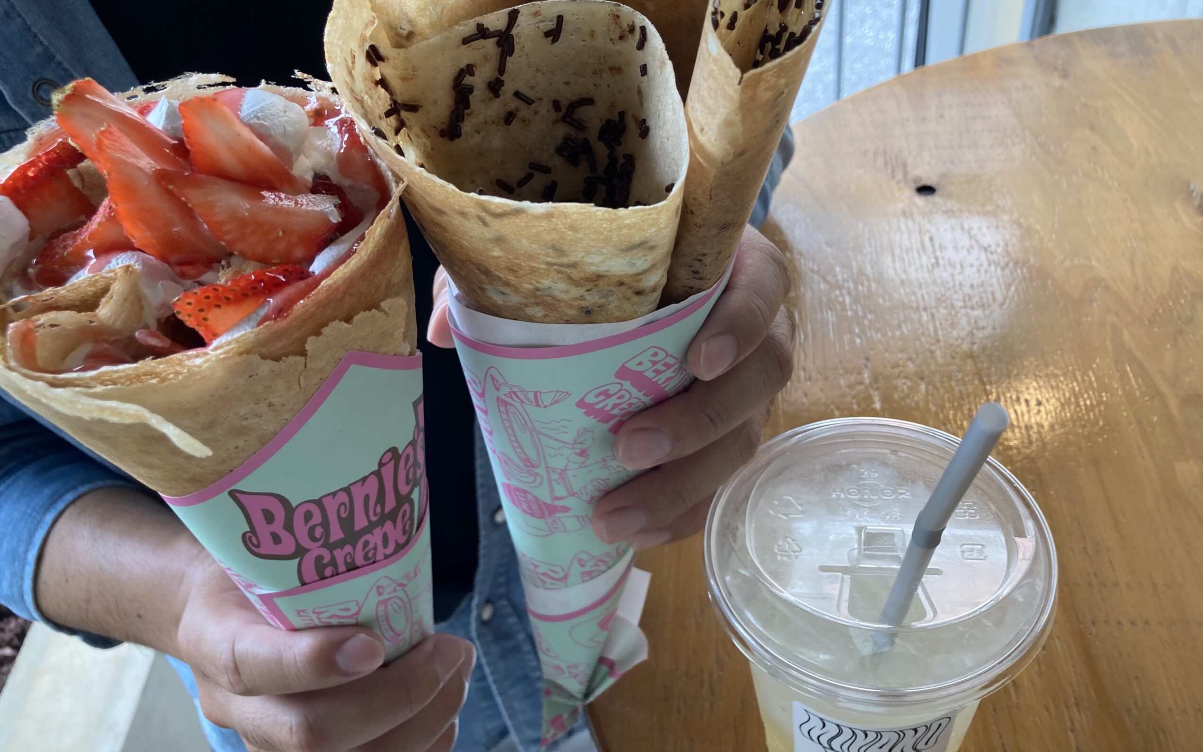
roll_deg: +10.1
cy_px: 357
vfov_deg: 41.8
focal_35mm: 30
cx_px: 599
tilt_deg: -42.2
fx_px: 984
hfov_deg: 62.9
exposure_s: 1/121
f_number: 1.8
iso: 40
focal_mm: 3.99
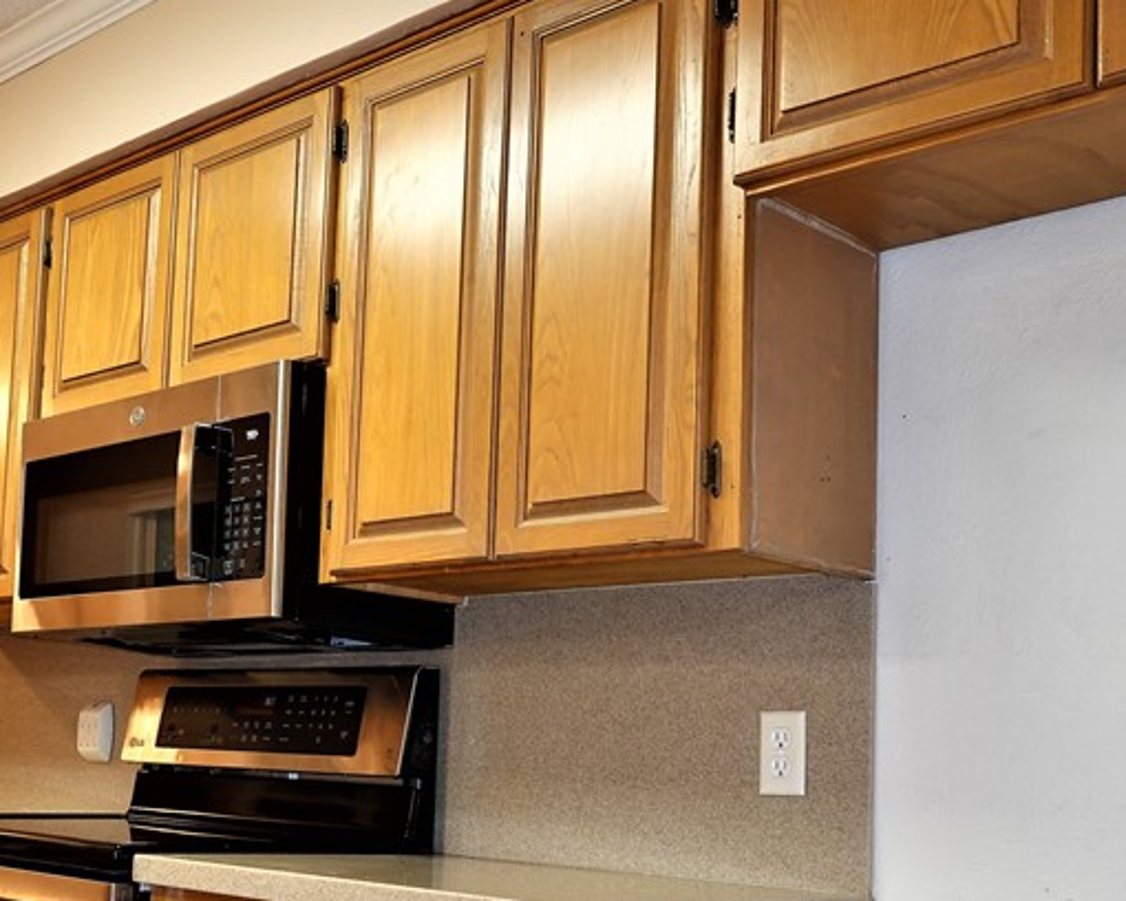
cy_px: 645
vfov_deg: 31.0
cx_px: 283
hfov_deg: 37.8
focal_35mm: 48
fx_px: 1600
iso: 400
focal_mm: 9
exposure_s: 1/30
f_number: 2.8
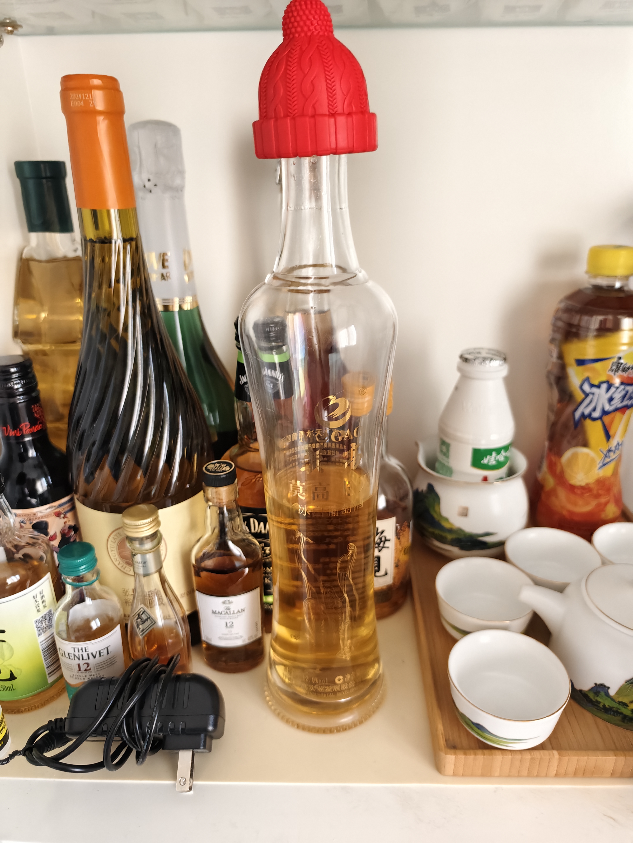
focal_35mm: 23
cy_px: 422
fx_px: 561
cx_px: 316
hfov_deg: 58.9
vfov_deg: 73.9
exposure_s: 1/50
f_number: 1.57
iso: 1435
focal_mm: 5.6
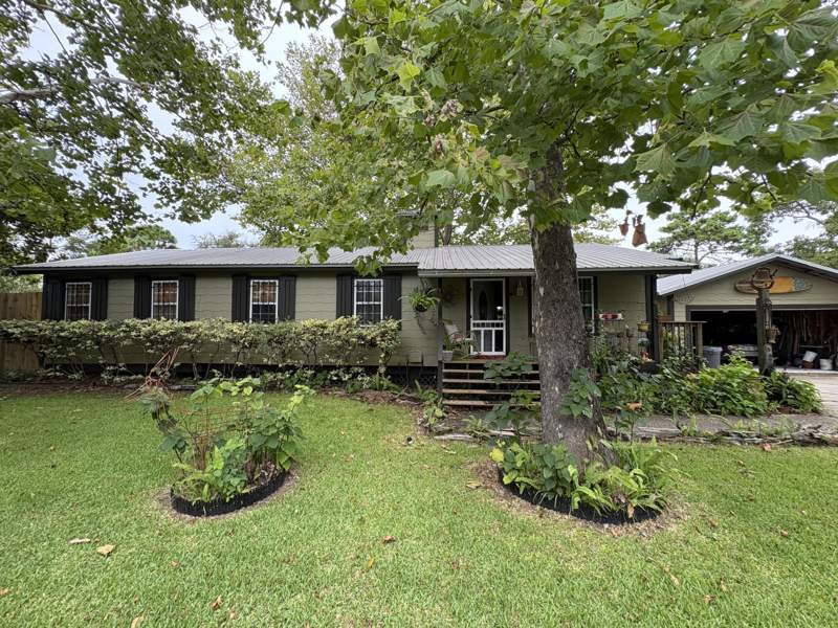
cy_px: 314
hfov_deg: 102.1
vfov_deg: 85.7
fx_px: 339
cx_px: 419
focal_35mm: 14
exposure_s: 1/240
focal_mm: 2.22
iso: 64
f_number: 2.2
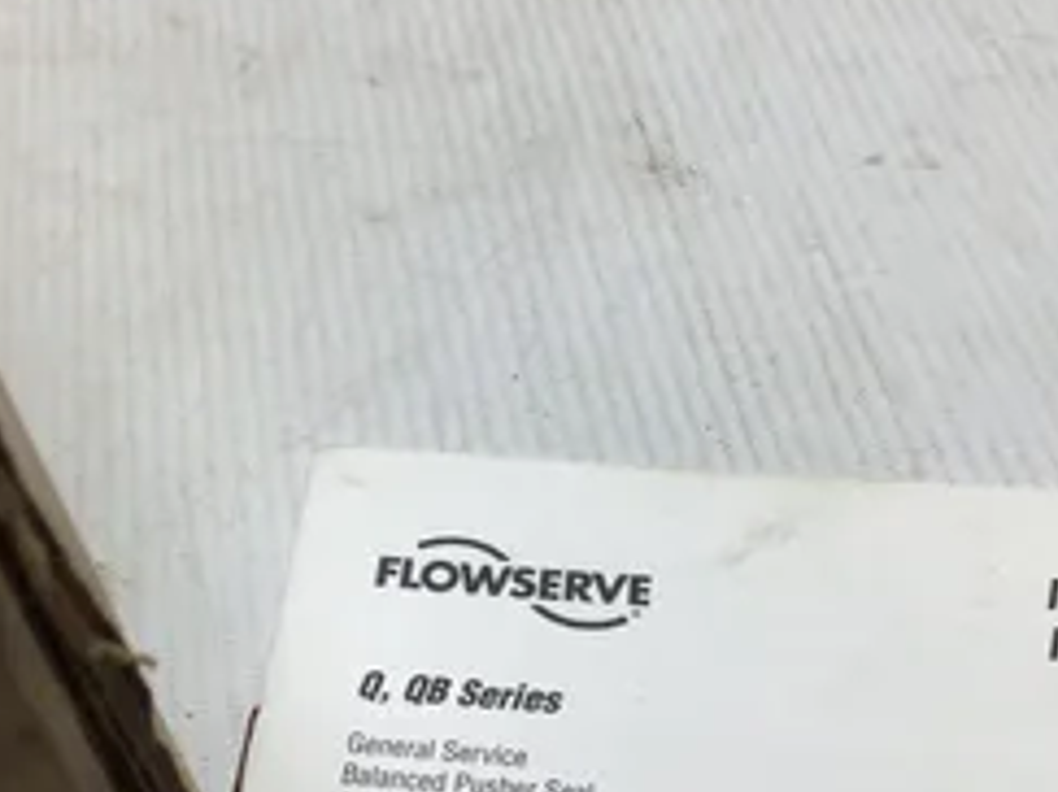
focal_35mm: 51
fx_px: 1558
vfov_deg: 28.3
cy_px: 553
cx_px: 522
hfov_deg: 37.5
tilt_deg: -53.2
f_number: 2.4
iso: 25
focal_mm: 3.3
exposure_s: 1/199
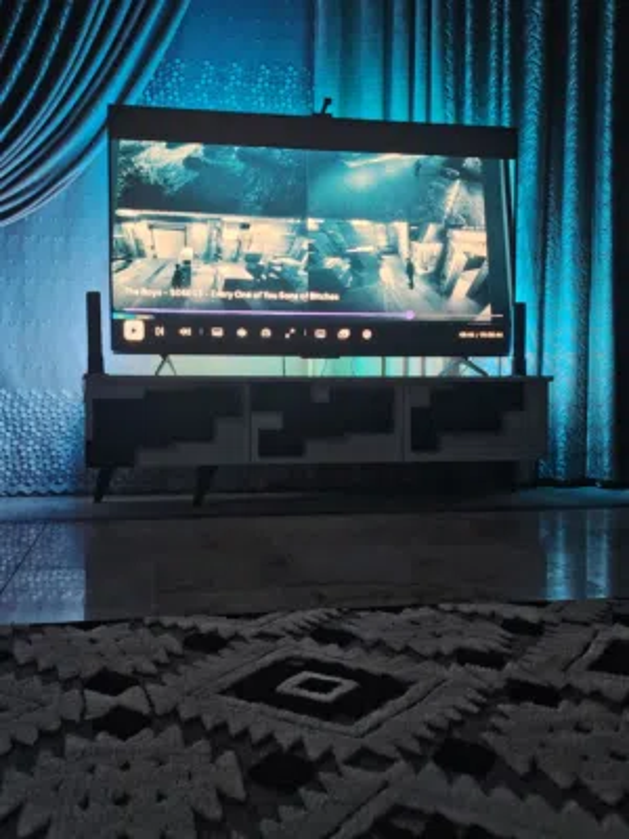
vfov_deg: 50.1
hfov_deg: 38.7
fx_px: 896
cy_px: 420
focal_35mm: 37
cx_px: 314
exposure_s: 1/25
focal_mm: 5.25
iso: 559
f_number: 1.75
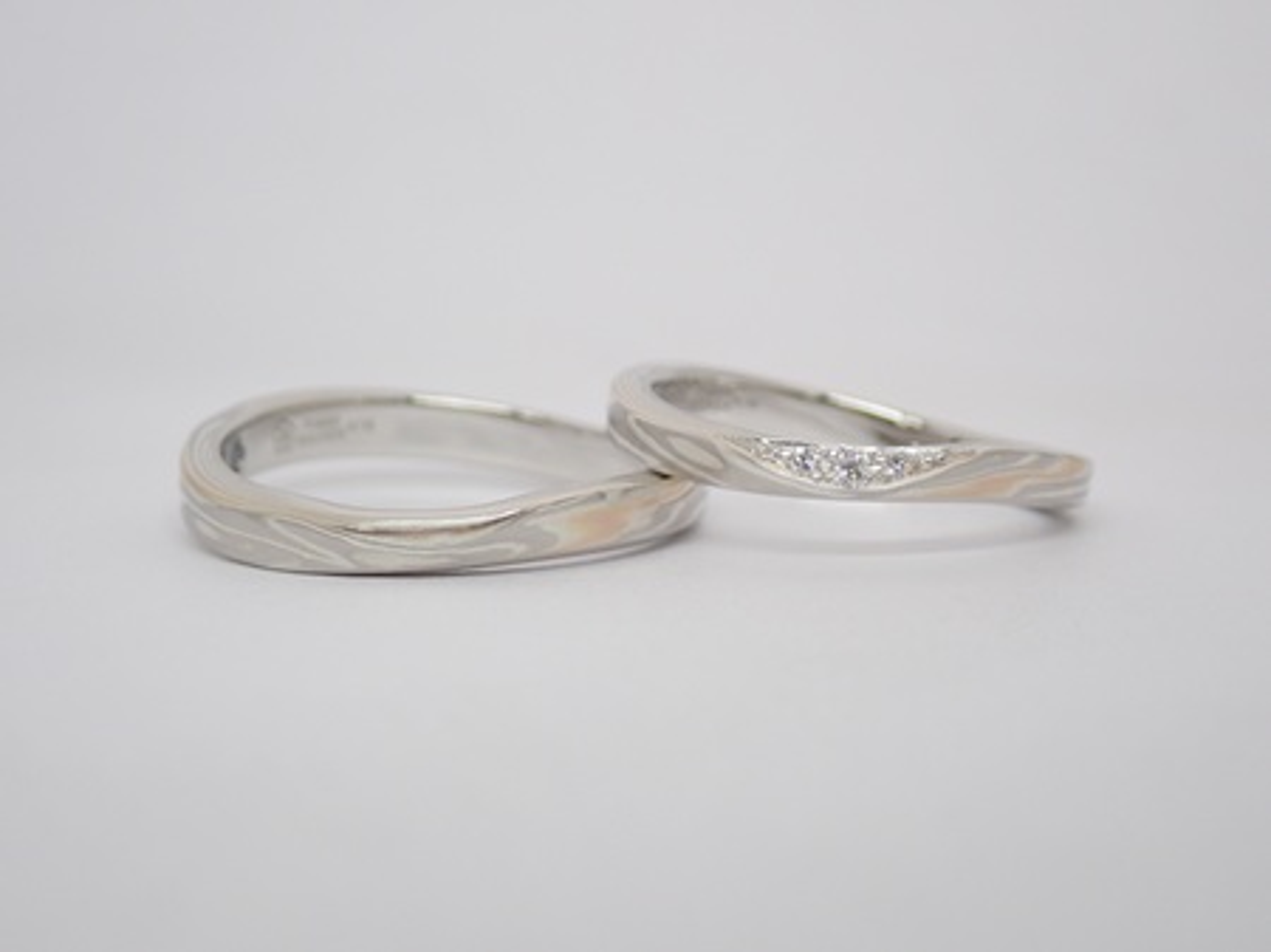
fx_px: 2826
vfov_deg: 19.1
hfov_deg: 25.3
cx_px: 636
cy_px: 476
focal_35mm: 77
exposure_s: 1/100
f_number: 4.1
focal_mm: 13.65
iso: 200
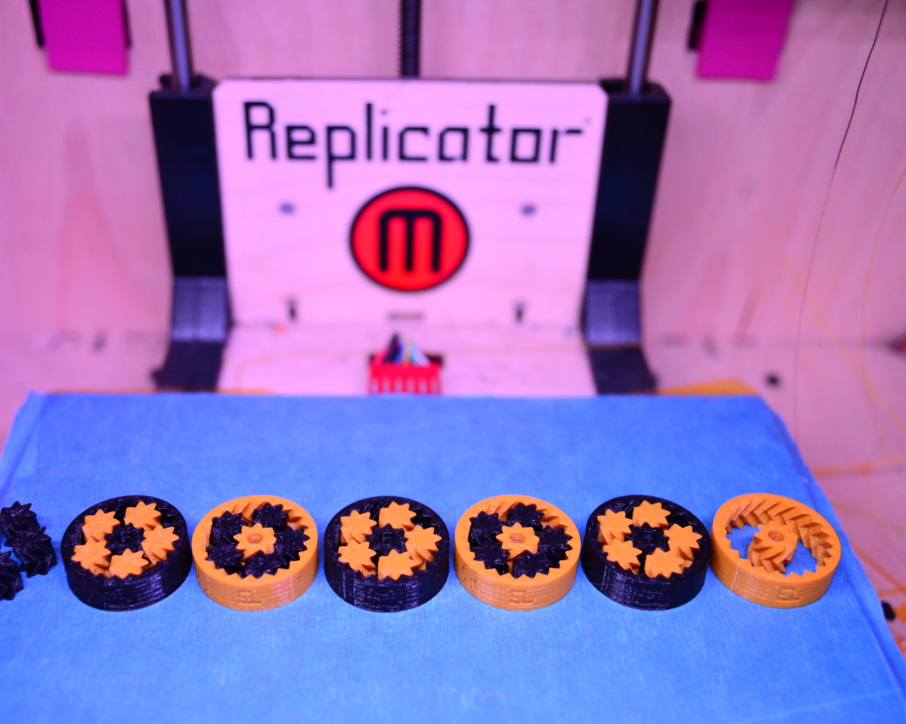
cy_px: 362
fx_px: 1073
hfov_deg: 45.7
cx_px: 389
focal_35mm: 40
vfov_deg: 37.3
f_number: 3.2
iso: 1250
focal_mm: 35
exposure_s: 1/80
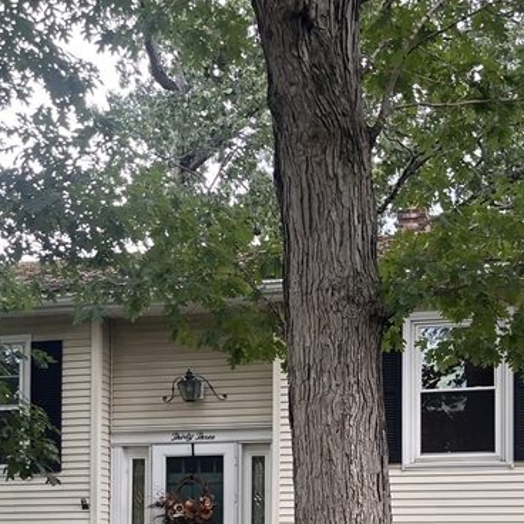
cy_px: 501
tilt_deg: +2.3
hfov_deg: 26.8
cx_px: 333
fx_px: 1096
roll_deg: +0.1
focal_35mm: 64
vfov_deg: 25.8
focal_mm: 5.1
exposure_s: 1/209
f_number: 1.6
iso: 40
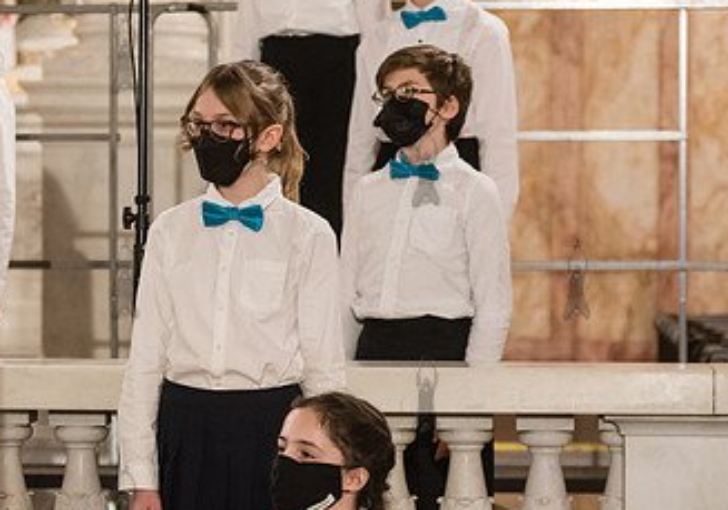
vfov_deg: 9.0
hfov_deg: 12.8
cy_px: 310
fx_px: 3225
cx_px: 204
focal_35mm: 157
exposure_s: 1/200
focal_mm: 80
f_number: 4
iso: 4000
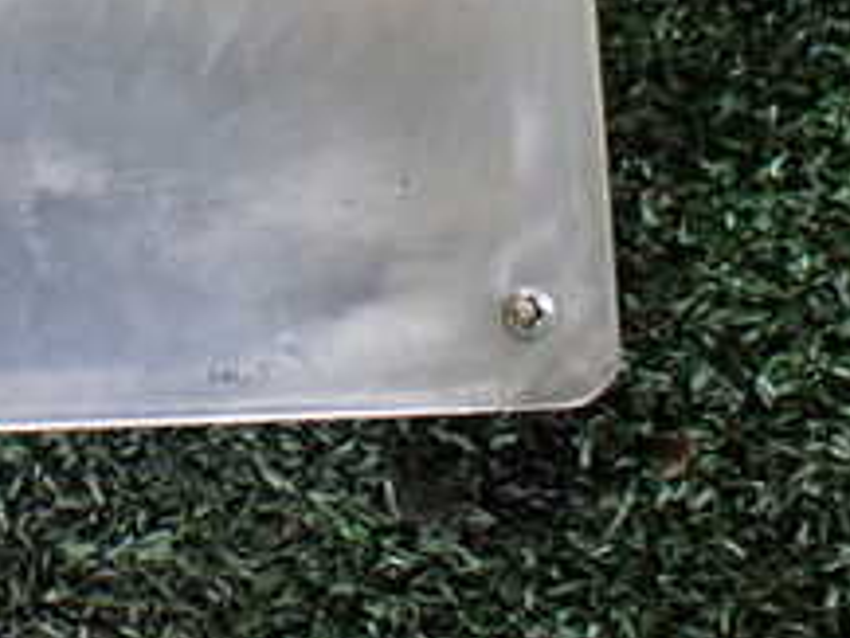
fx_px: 2039
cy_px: -141
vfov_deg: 17.0
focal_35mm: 83
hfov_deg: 22.5
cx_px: -27
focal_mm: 5.4
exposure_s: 1/125
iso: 250
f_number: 2.3
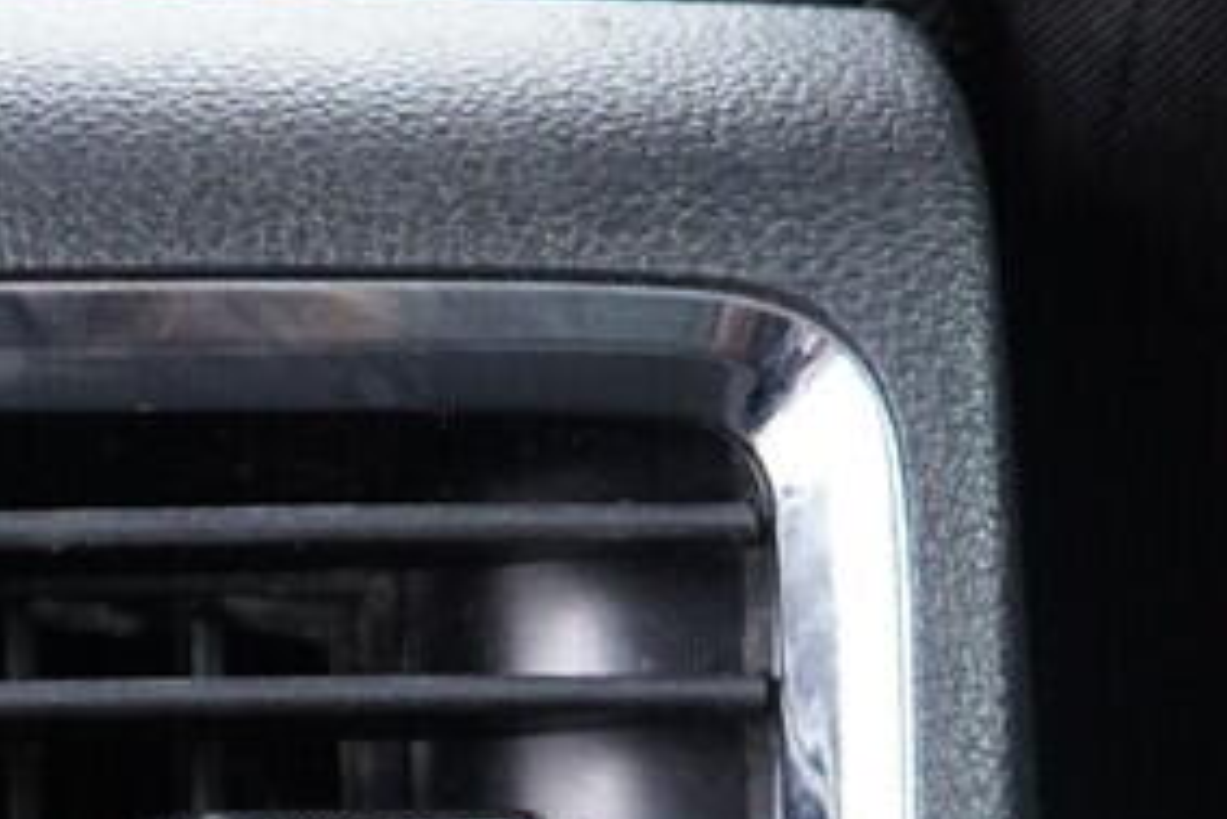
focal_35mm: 183
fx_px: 6240
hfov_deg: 11.0
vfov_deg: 7.3
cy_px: 1538
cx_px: -225
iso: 1000
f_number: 2.8
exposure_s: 1/40
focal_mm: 24
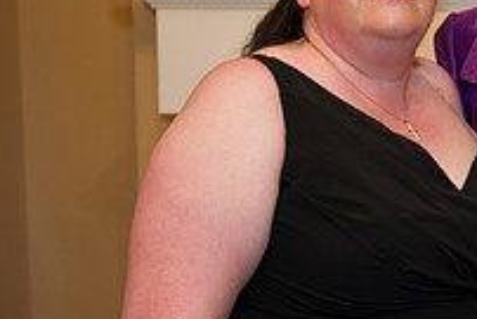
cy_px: 165
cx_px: 682
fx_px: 1445
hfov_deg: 17.2
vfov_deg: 12.6
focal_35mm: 109
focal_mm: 38
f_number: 3.2
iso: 800
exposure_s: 1/50
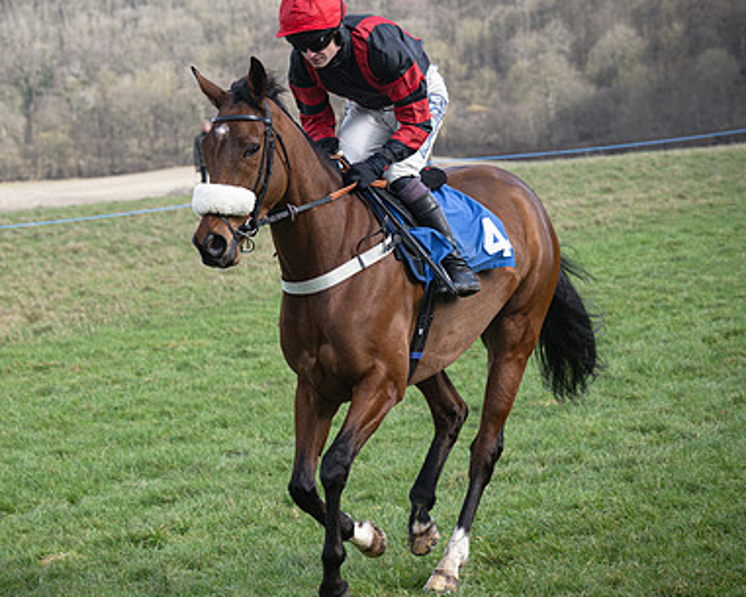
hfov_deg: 11.9
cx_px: 251
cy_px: 226
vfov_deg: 9.5
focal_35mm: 162
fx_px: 3578
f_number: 5
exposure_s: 1/640
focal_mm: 82
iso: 400
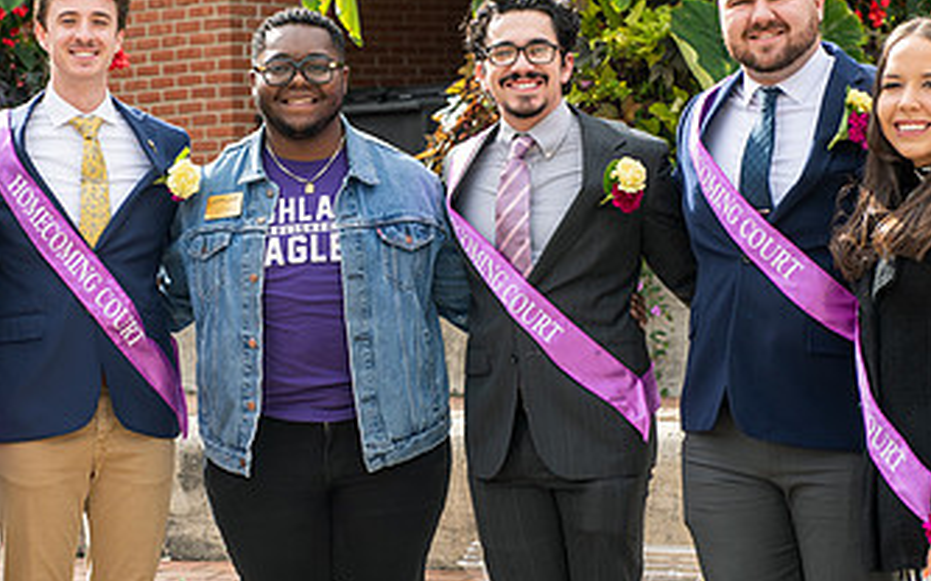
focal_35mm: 110
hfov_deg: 18.9
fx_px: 2791
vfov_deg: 11.9
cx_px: 294
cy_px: 233
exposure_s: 1/320
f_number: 4.5
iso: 100
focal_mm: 62
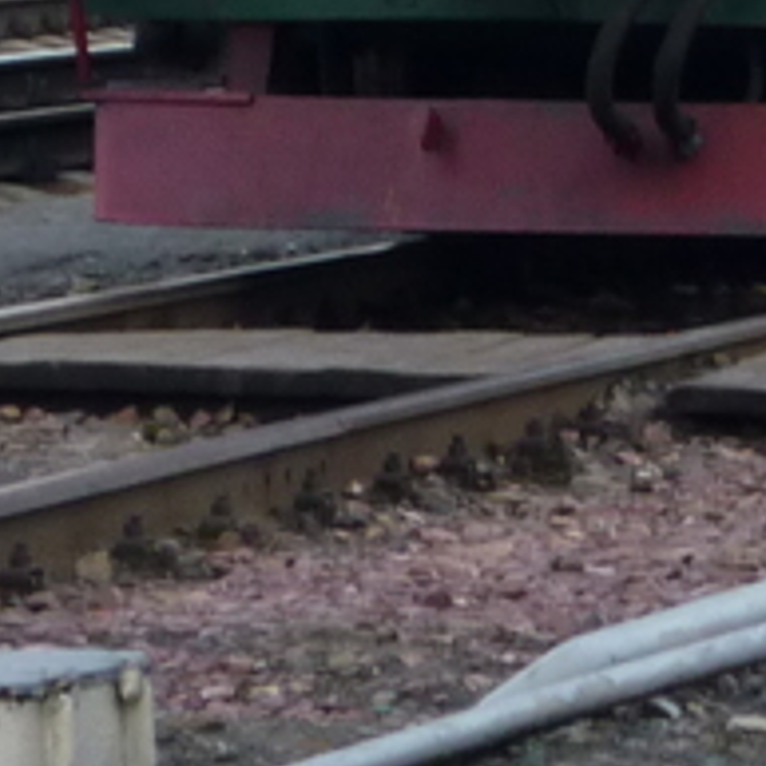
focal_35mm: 446
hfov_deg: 3.9
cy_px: -417
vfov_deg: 3.9
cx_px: 1421
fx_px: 11166
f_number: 4.2
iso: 160
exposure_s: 1/60
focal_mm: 13.3
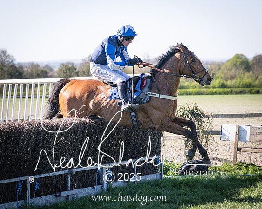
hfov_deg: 15.1
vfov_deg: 12.1
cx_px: 126
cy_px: 106
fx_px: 991
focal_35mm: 128
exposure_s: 1/1600
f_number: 4
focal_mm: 82
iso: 200
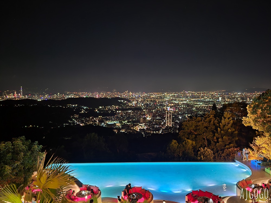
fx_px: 204
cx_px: 136
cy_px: 102
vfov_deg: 53.1
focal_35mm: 26
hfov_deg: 67.3
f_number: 1.8
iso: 400
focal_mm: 5.4
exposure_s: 1/8
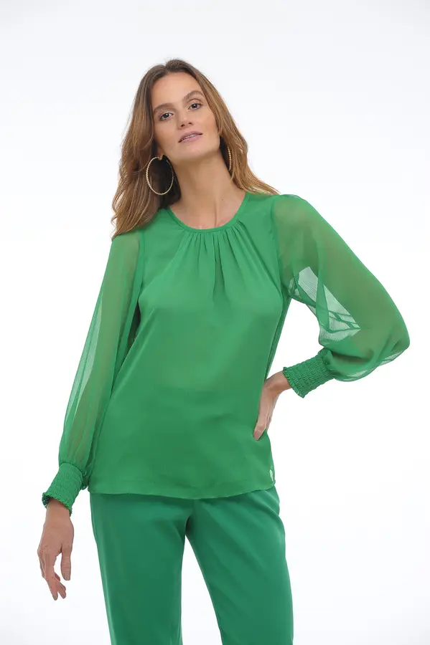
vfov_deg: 15.2
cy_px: 322
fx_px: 2421
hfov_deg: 10.1
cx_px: 215
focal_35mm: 135
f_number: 9
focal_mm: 135
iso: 200
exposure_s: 1/160
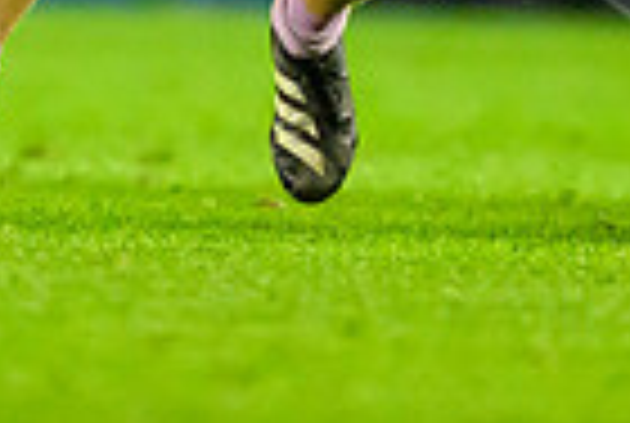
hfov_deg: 0.7
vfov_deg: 0.4
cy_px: -74
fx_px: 55435
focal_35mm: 3161
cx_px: 433
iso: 10000
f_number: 4
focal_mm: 560
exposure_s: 1/1000
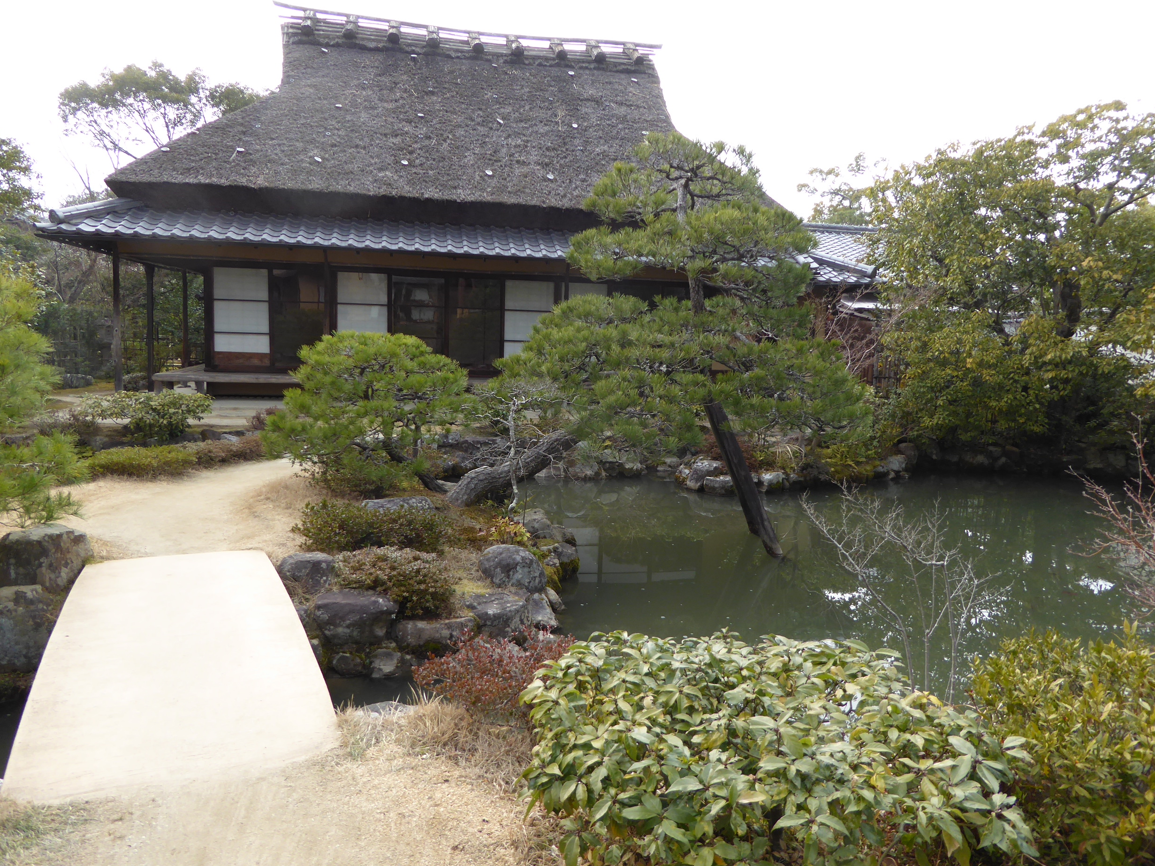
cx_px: 590
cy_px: 449
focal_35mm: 26
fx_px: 867
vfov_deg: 53.0
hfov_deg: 67.3
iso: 100
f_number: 3.3
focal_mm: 4.3
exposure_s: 1/100
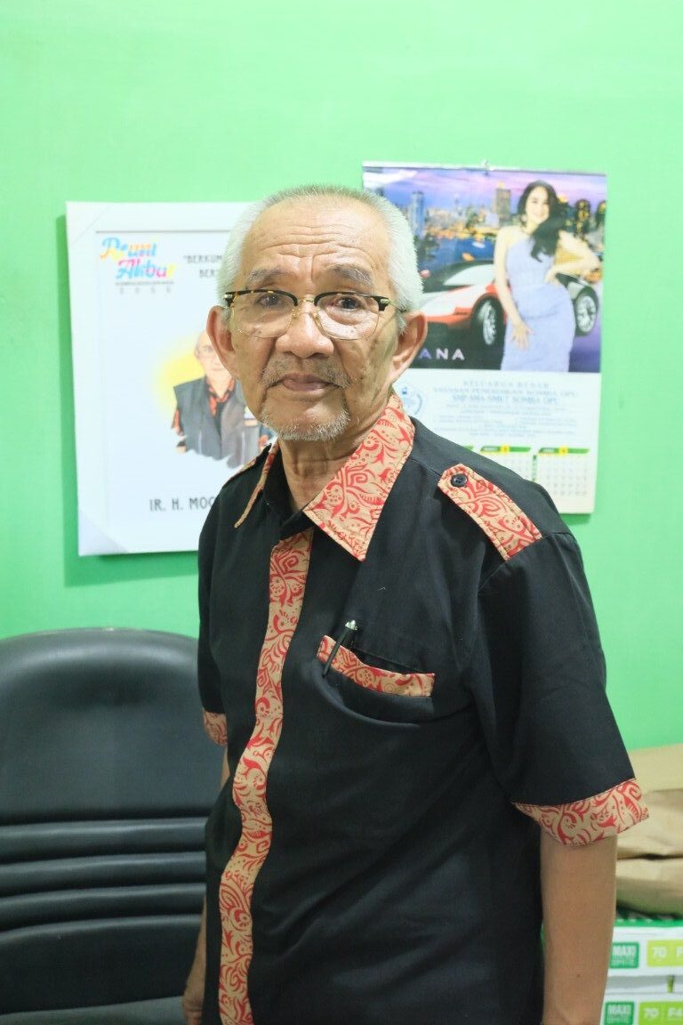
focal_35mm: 51
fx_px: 1451
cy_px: 512
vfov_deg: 38.9
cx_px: 342
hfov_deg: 26.5
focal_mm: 34.3
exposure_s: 1/34
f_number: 5
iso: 6400
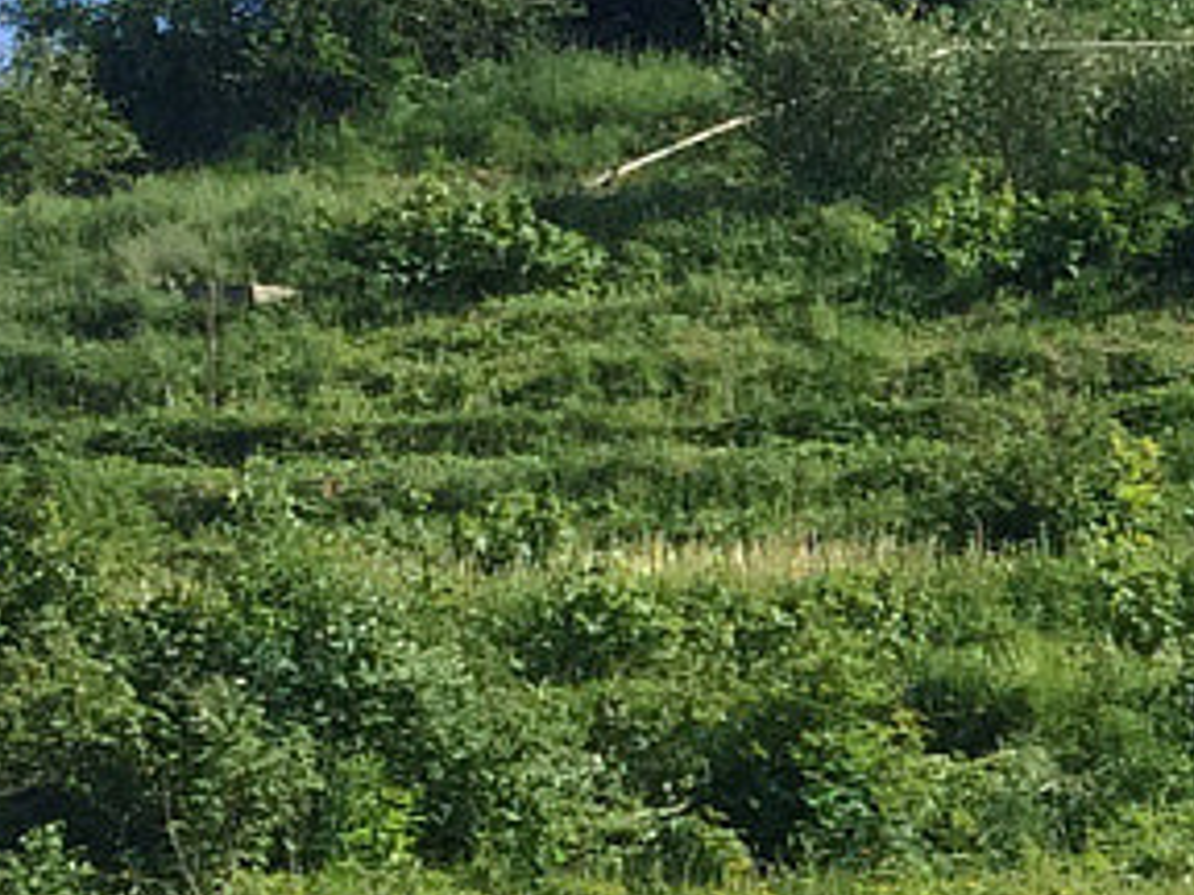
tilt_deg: +2.7
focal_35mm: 161
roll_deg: -2.0
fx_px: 5553
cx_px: 2554
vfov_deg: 9.1
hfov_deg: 10.9
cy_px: 1052
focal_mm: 4.15
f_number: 2.2
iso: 32
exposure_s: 1/1520
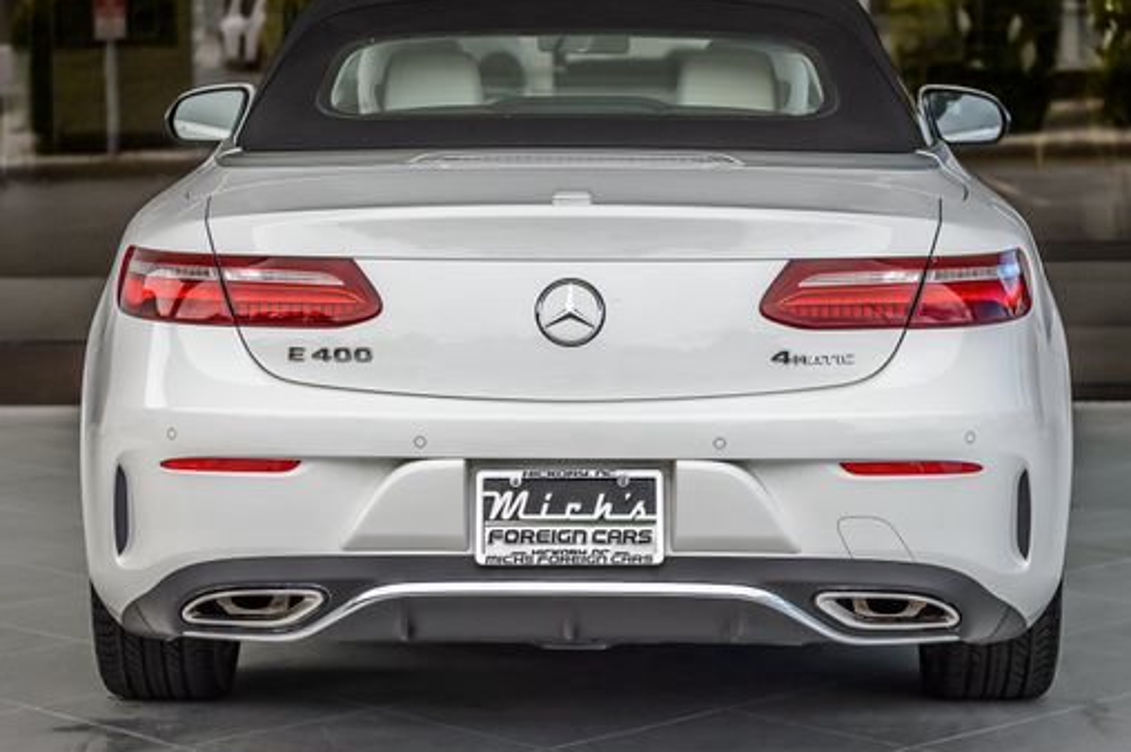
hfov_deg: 17.5
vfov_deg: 11.7
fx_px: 3673
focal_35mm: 117
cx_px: 562
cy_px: 292
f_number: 4
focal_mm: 70
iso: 400
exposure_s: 1/6400
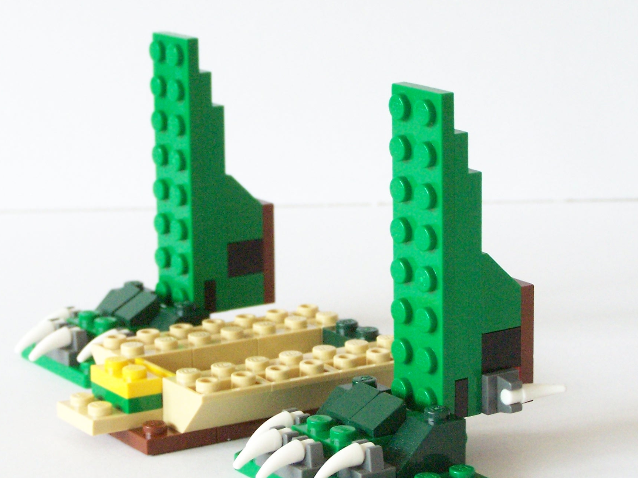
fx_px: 2064
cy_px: 233
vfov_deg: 13.2
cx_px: 282
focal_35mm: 112
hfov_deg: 17.6
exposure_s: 1/30
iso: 400
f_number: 4
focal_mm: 12.4
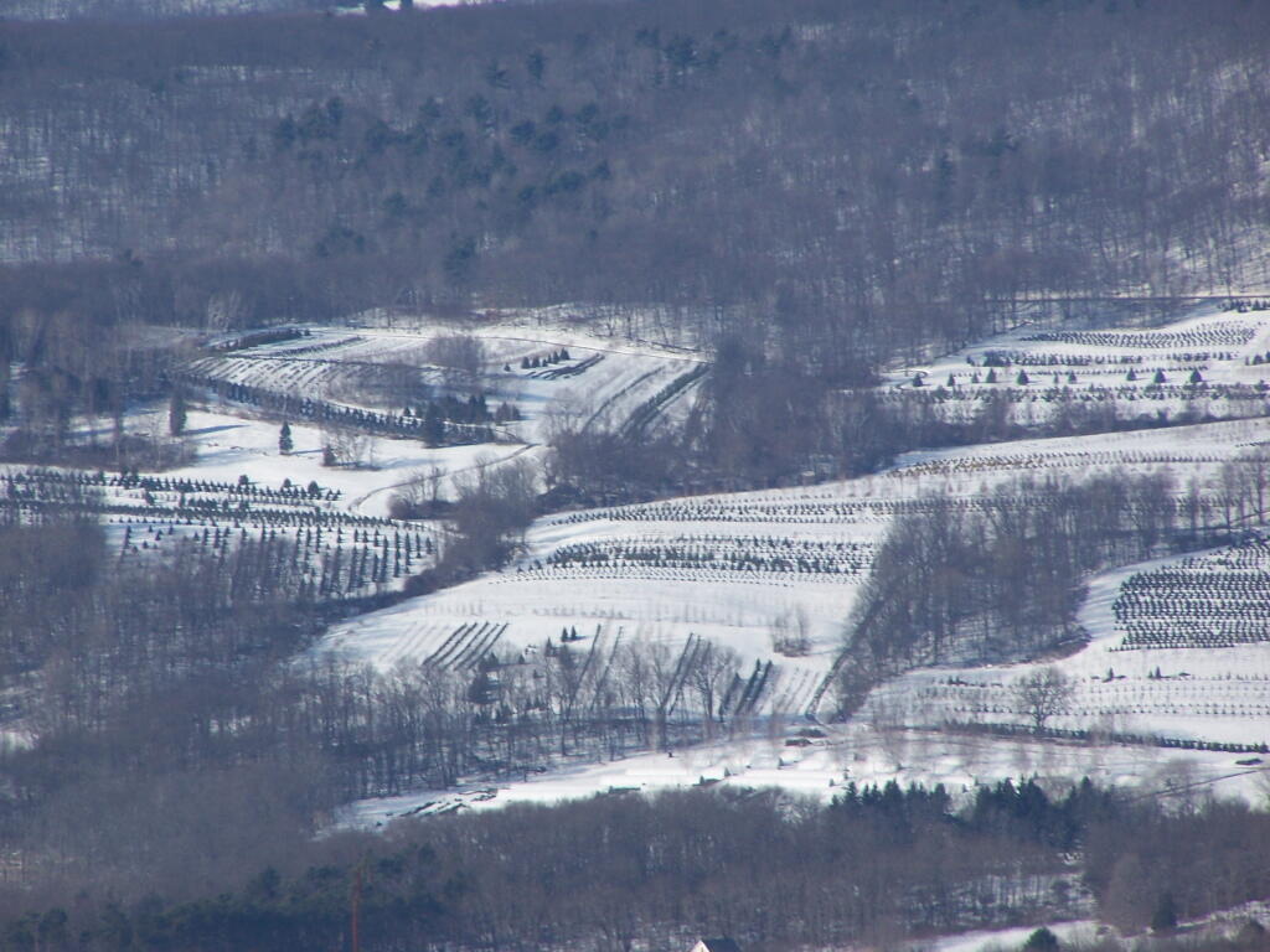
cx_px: 635
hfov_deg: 5.2
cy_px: 476
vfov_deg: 3.9
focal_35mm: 380
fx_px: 13942
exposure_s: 1/800
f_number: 5
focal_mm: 63
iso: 80
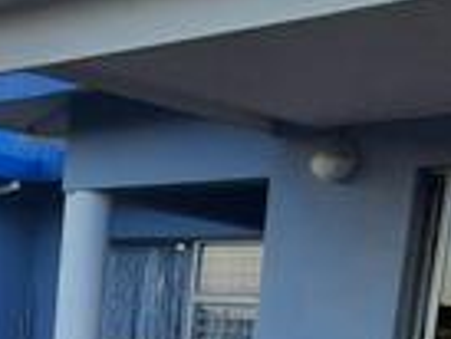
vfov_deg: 18.0
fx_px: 991
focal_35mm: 76
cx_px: -3
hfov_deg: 24.4
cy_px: 454
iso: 40
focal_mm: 1.74
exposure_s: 1/303
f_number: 2.2
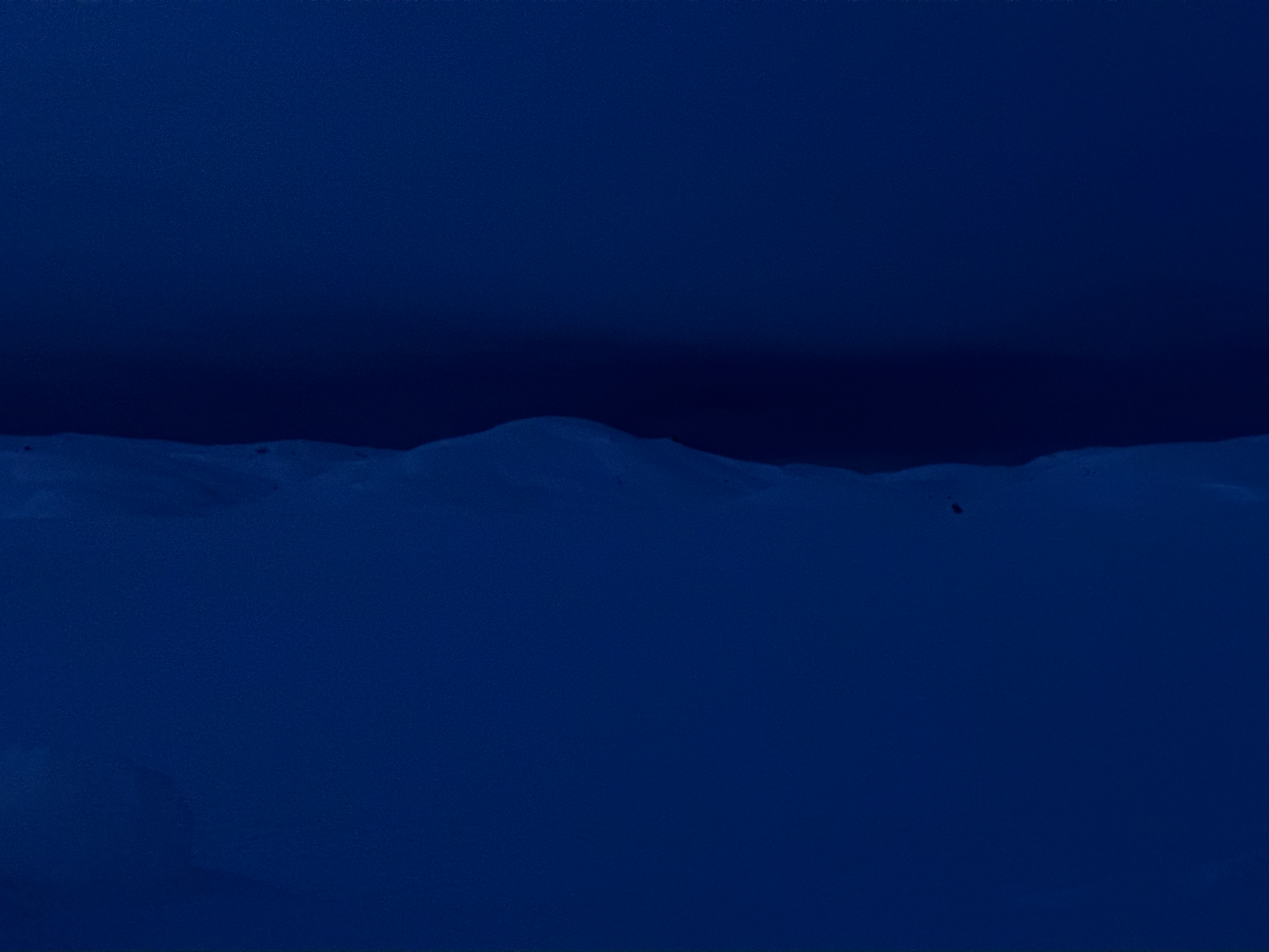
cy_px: 476
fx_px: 1760
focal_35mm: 48
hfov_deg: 39.7
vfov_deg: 30.3
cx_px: 634
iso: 200
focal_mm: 6.86
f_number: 1.8
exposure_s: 1/60
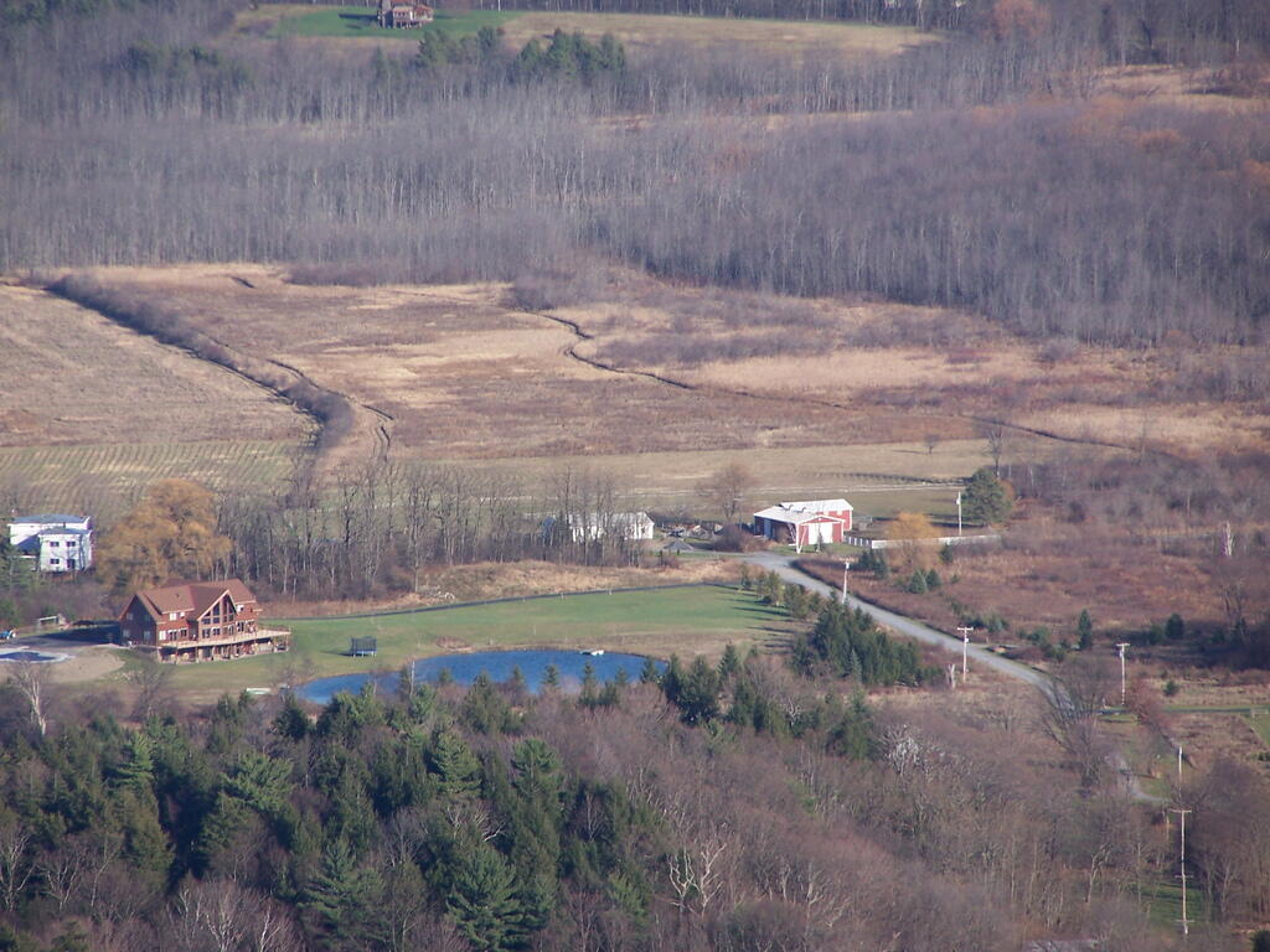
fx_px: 13942
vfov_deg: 3.9
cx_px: 635
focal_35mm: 380
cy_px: 476
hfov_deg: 5.2
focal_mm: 63
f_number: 3.7
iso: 80
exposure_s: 1/640
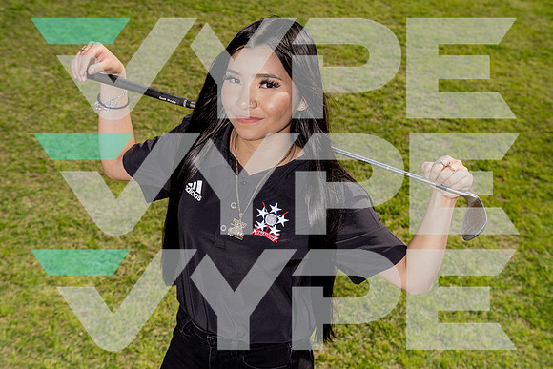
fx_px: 860
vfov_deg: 24.2
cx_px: 276
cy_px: 184
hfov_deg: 35.6
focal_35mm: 56
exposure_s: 1/250
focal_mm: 56
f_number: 7.1
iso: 100
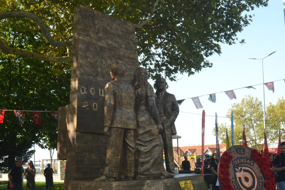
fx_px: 332
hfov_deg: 46.3
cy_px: 142
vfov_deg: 31.3
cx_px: 124
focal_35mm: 42
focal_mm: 18
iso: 100
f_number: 5.6
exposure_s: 1/125
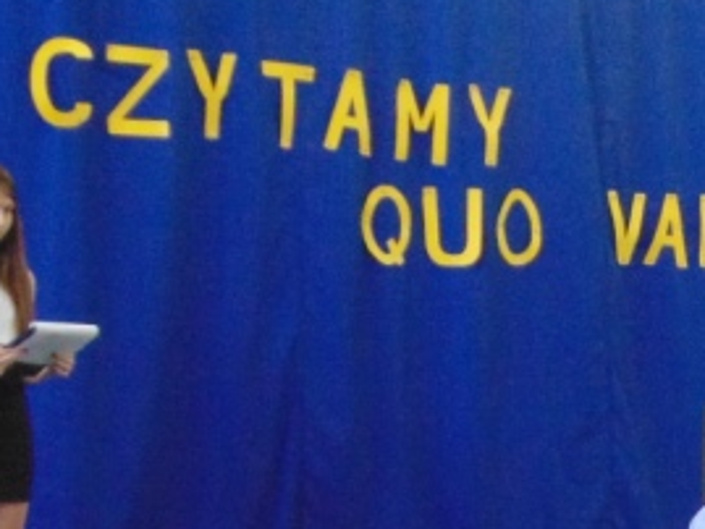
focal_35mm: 114
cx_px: 857
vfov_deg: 12.3
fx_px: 2323
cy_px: 804
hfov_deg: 16.5
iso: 400
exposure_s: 1/25
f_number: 3.1
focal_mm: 5.4
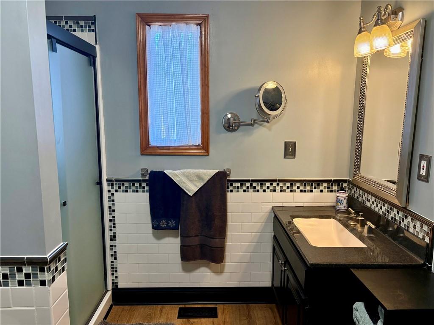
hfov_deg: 67.3
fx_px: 326
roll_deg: -0.3
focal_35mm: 26
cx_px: 217
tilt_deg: -8.8
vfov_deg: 53.1
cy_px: 162
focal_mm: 5.96
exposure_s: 1/60
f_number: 1.6
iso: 100
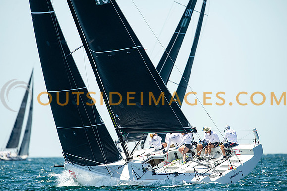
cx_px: 144
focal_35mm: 615
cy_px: 96
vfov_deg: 2.2
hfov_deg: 3.4
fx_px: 4898
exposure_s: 1/1600
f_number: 5
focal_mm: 600
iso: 400
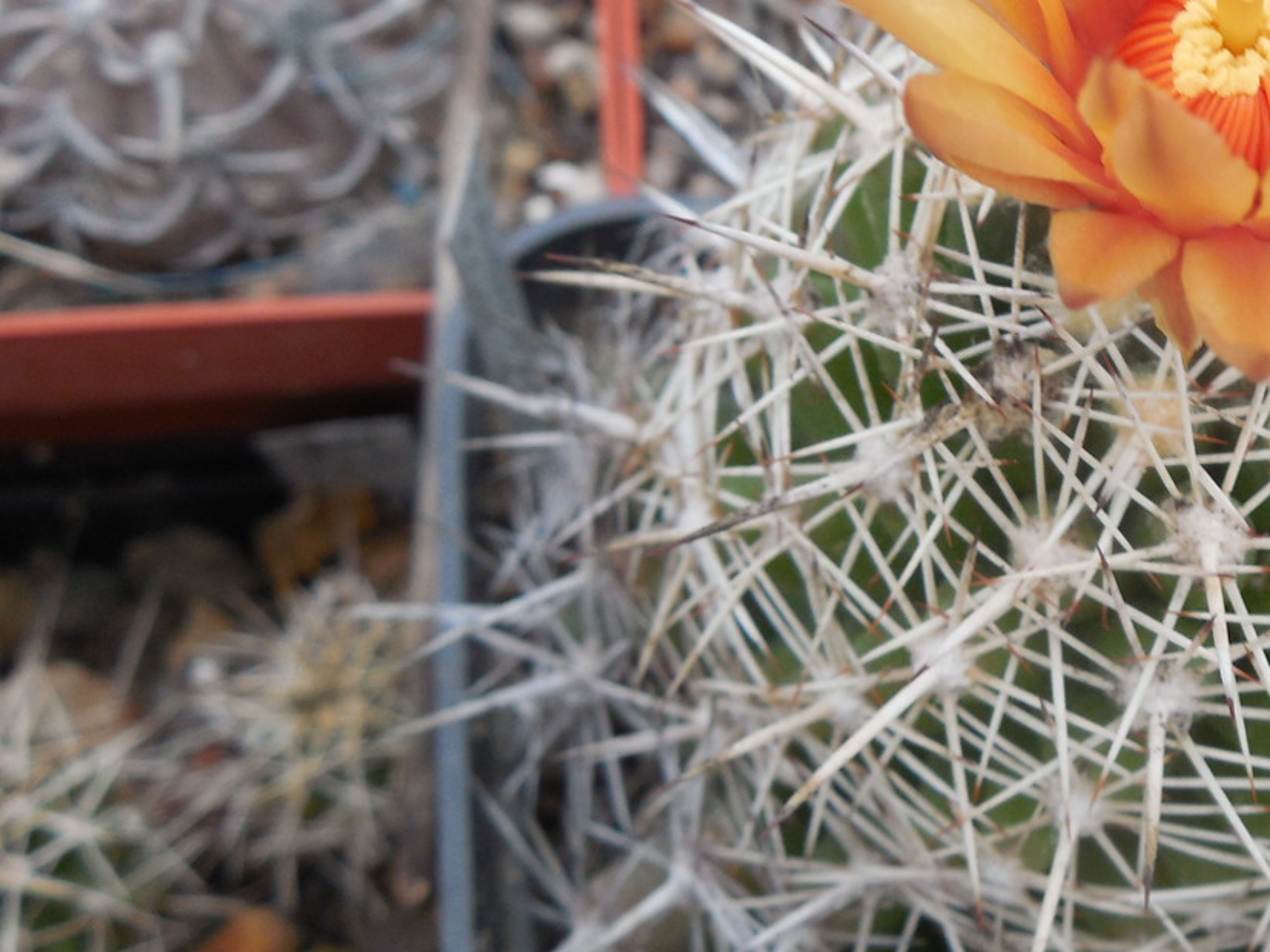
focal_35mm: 60
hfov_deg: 30.5
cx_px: 1193
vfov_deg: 24.2
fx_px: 2201
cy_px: 255
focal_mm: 5.6
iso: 125
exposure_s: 1/60
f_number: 3.6
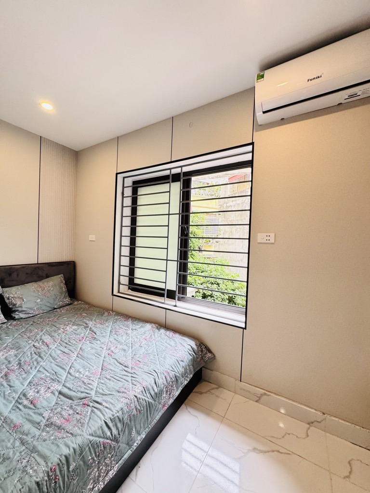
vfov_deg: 102.1
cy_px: 246
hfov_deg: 85.7
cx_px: 185
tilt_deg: -0.6
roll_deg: -1.1
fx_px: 200
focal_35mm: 14
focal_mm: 2.22
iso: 160
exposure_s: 1/100
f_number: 2.2
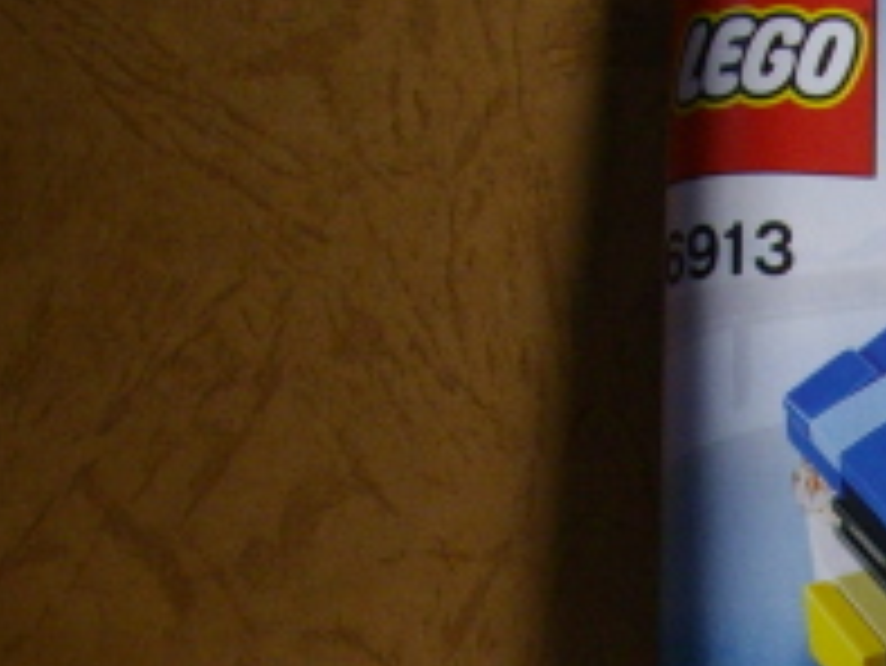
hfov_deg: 15.0
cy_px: 788
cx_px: 1394
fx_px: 3073
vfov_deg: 12.1
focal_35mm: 120
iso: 160
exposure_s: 1/50
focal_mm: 6.2
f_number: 2.8
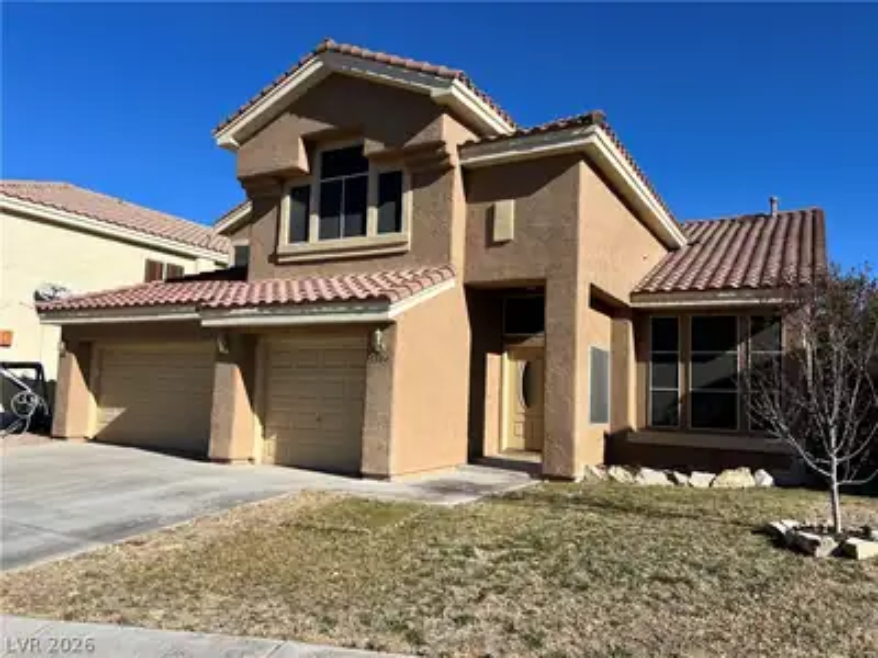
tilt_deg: +5.3
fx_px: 659
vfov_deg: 53.1
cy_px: 329
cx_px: 439
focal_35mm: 26
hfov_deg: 67.3
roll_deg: -2.6
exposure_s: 1/4630
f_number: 1.5
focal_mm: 5.7
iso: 50
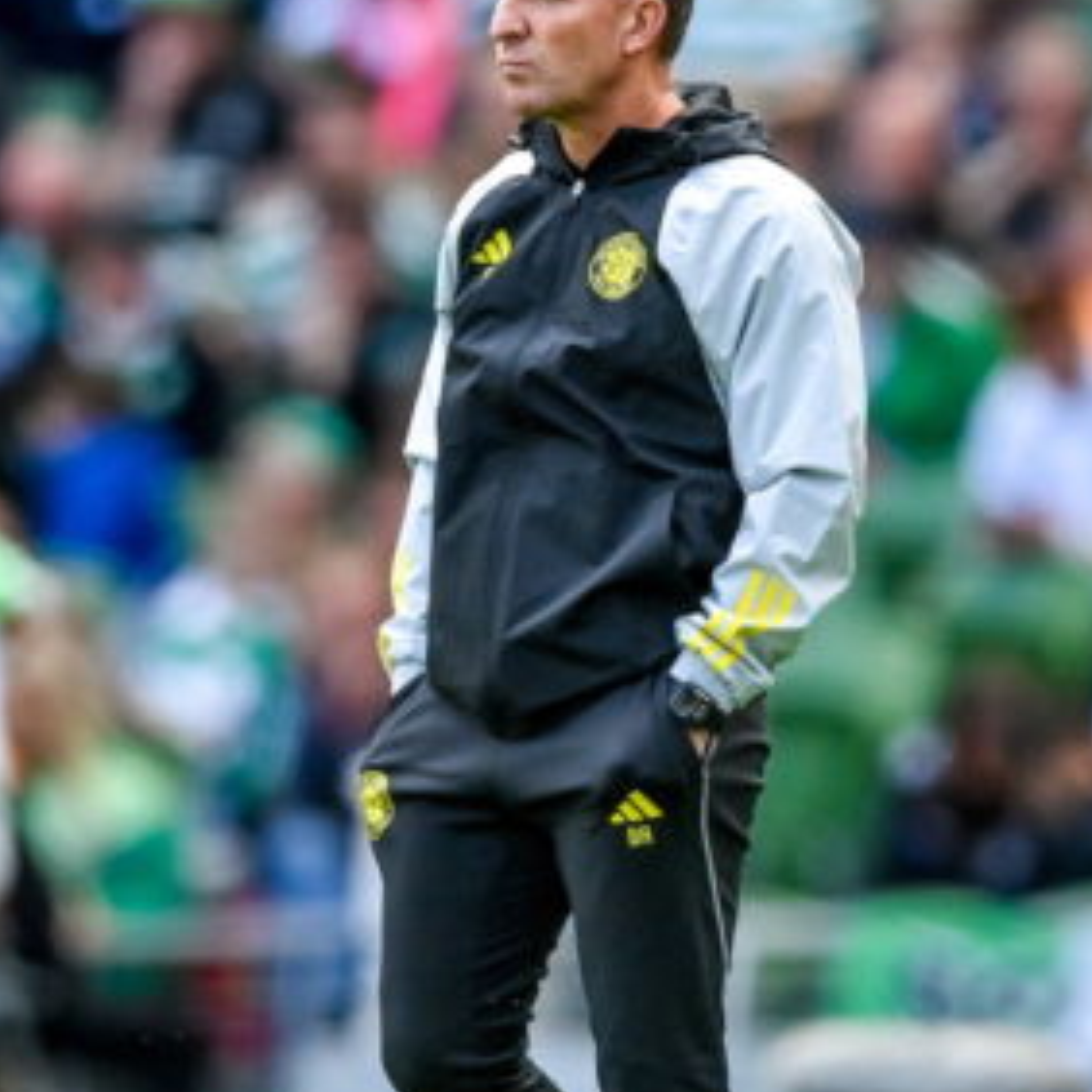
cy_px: 459
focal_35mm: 1854
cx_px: 643
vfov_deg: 0.9
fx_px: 66170
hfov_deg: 0.9
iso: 800
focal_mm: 600
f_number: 4
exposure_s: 1/2500
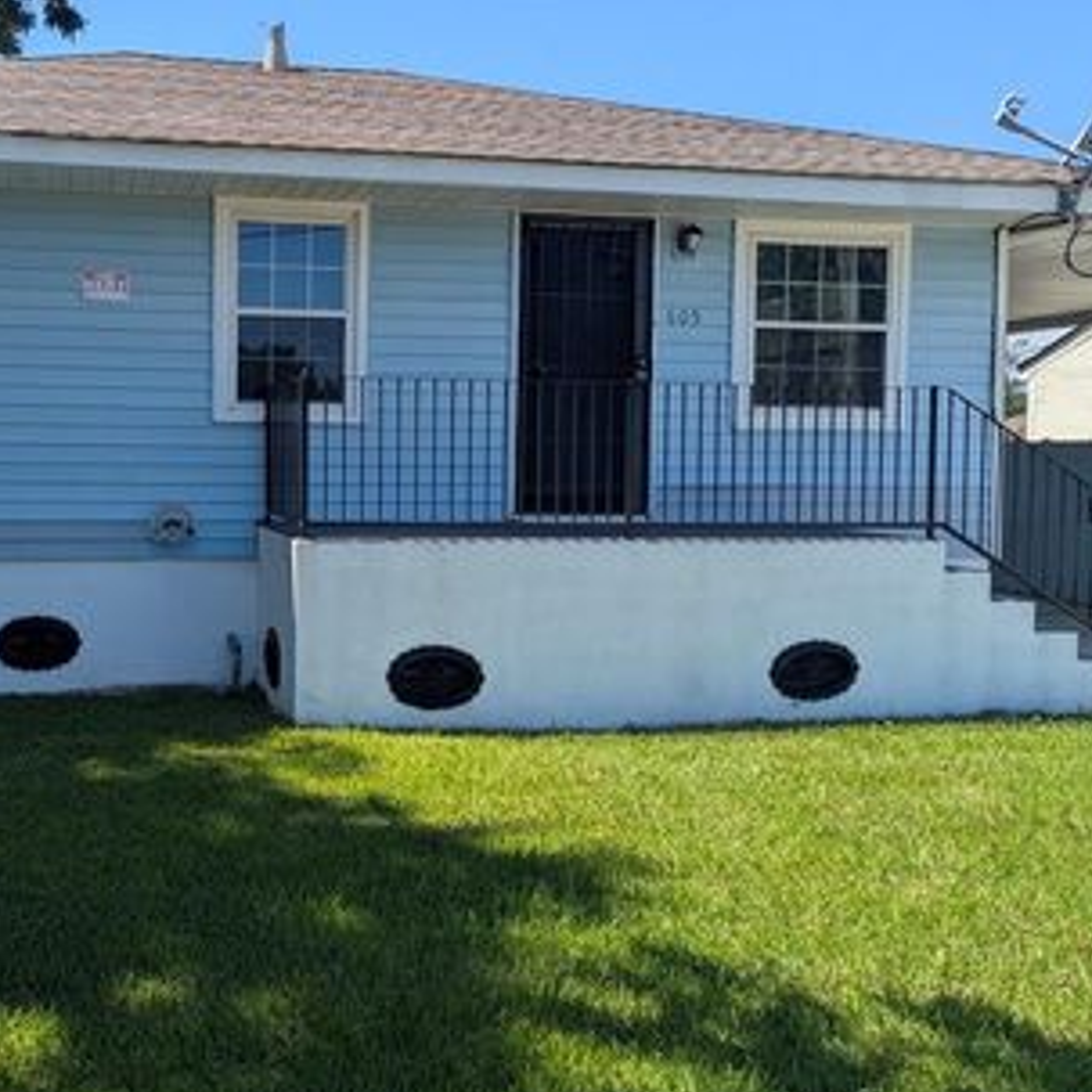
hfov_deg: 45.9
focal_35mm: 35
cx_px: 306
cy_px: 496
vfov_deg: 47.2
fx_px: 1249
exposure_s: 1/1664
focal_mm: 6.81
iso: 47
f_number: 1.85
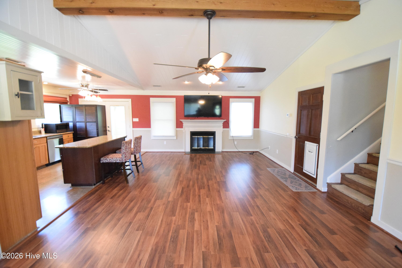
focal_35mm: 15
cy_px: 134
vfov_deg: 77.3
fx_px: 167
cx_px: 201
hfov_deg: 100.4
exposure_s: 1/160
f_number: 3.5
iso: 5000
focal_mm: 10
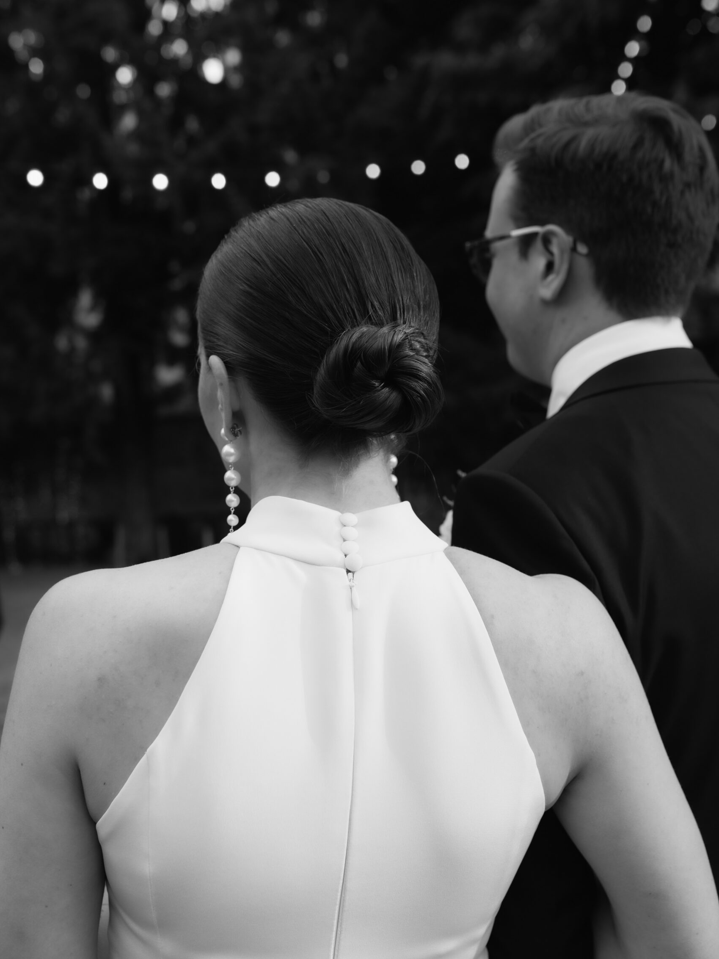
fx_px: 1053
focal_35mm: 38
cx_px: 360
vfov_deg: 49.0
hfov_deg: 37.7
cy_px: 461
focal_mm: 35
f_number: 4.5
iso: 320
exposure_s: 1/250
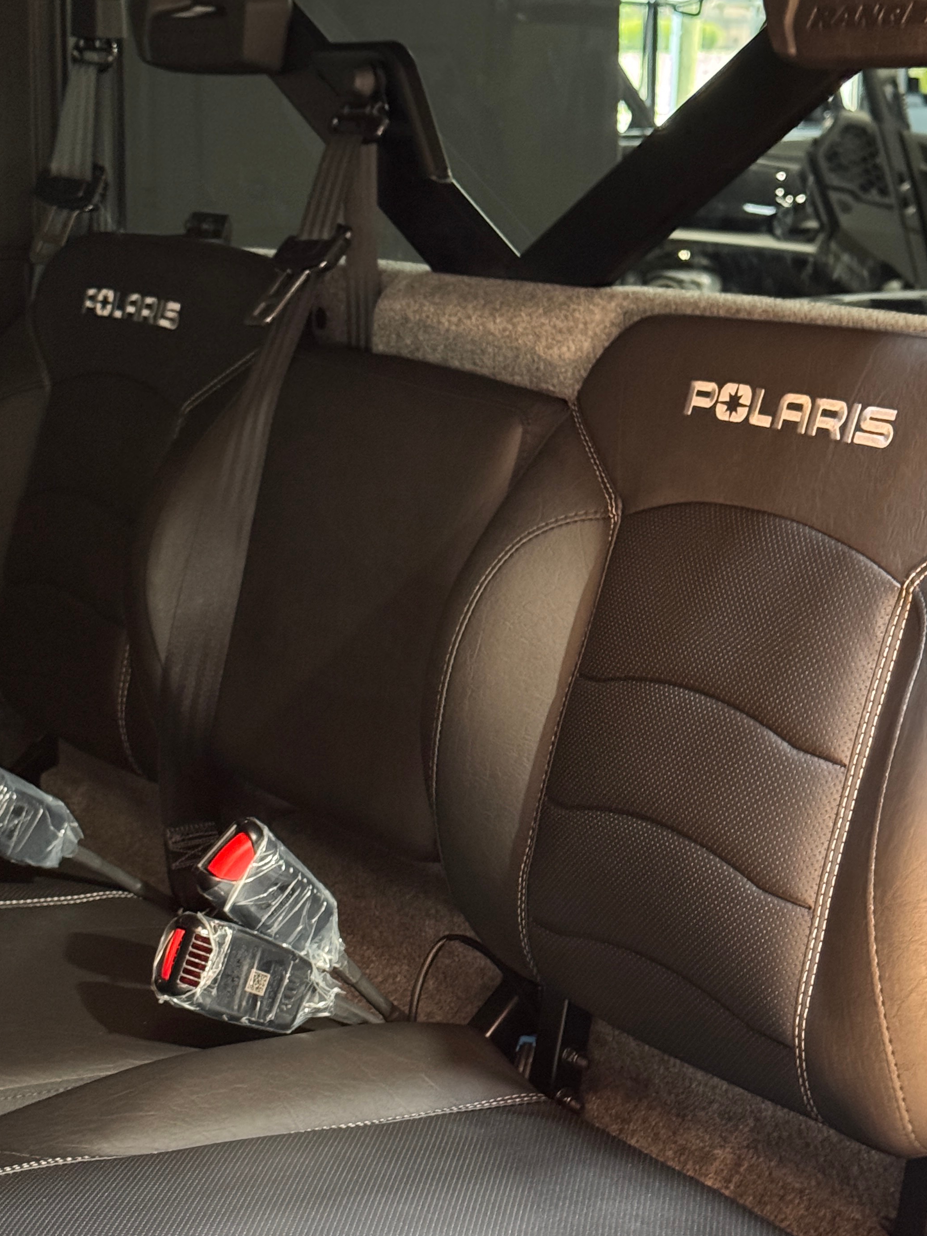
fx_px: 2499
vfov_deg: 27.7
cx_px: 436
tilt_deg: -14.1
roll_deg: +0.9
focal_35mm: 70
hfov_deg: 21.0
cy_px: 699
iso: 800
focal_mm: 6.76
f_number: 1.78
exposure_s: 1/25
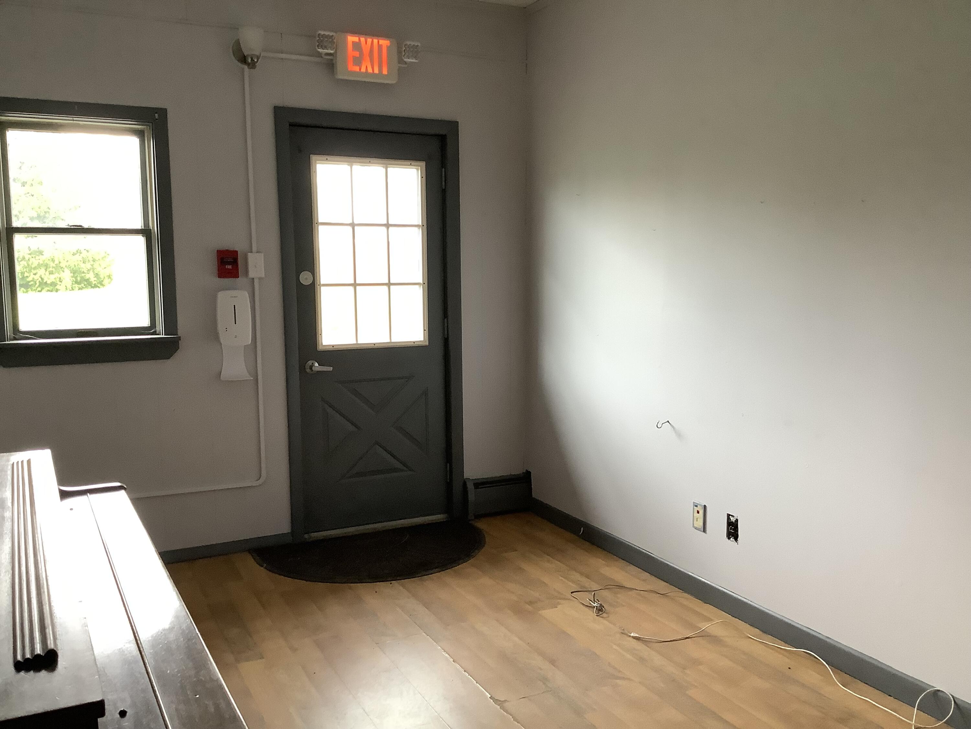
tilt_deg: -6.6
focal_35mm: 31
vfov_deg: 45.4
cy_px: 364
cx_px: 486
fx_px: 870
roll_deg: -0.1
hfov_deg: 58.4
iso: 200
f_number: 2.4
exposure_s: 1/60
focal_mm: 3.3
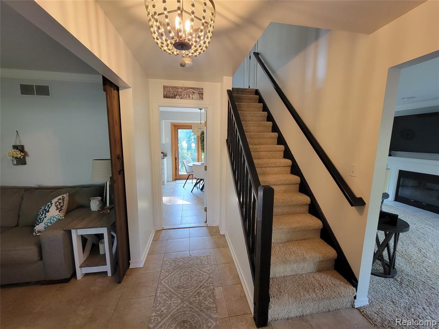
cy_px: 164
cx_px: 220
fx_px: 165
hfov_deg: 106.2
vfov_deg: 89.9
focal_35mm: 13
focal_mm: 2.2
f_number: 2.2
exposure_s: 1/60
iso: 250
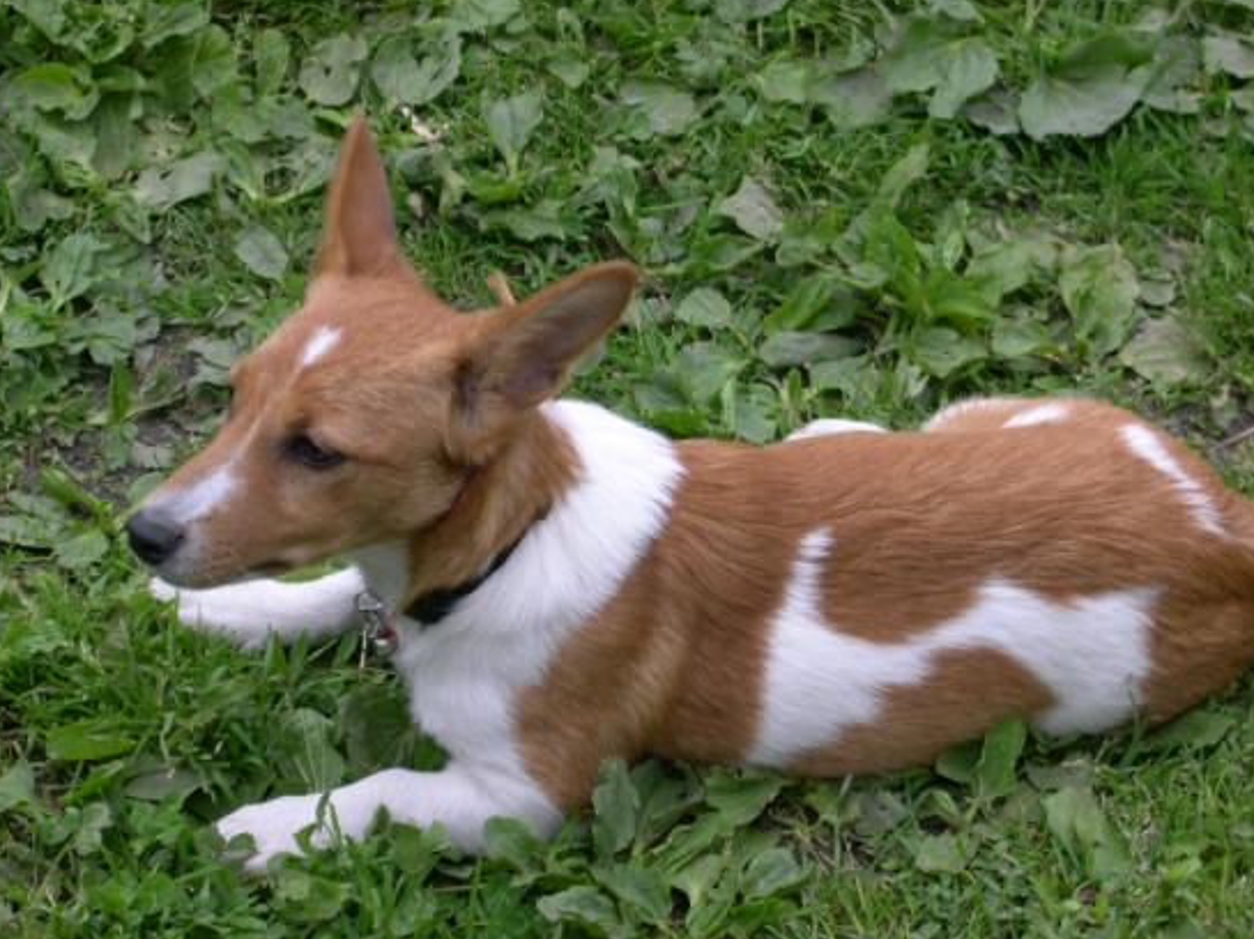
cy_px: 465
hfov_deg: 17.3
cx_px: 598
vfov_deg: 13.0
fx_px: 4127
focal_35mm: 114
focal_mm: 20.5
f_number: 4.6
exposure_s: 1/206
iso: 100
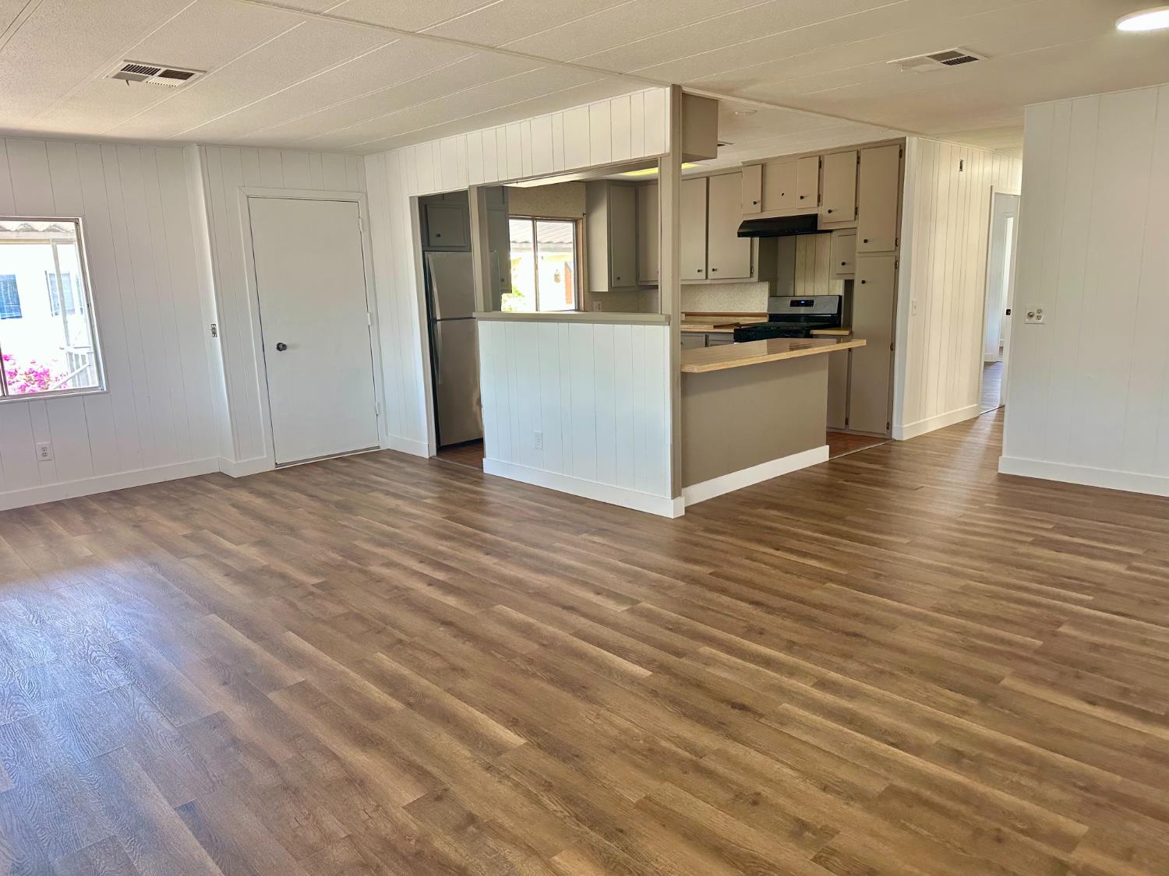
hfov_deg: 71.6
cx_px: 584
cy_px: 438
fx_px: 810
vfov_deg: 56.8
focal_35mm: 24
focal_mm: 6.86
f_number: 1.78
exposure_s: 1/60
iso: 125
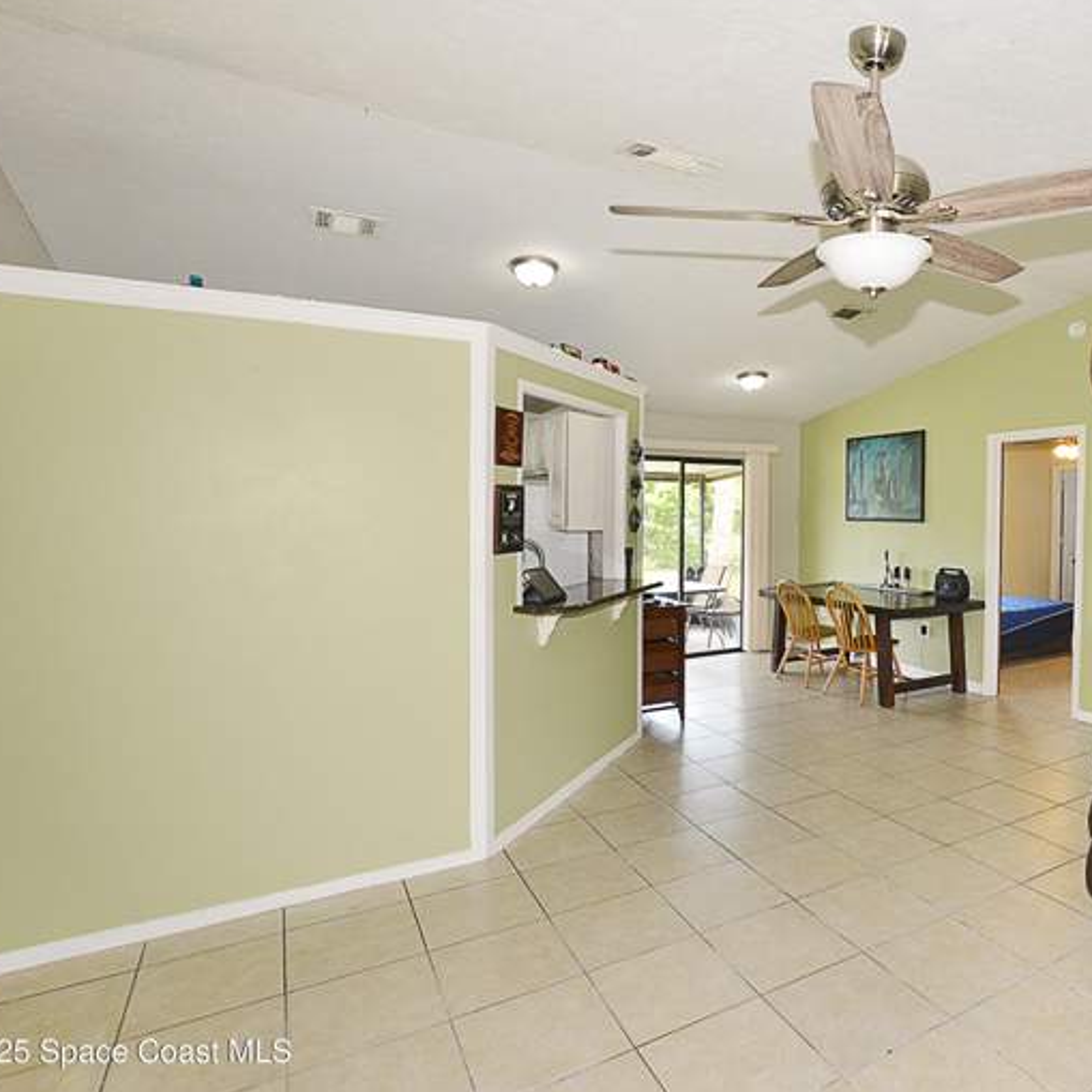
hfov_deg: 70.8
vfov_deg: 74.8
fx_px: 714
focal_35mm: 20
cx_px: 792
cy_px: 533
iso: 640
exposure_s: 1/60
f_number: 6.3
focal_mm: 10
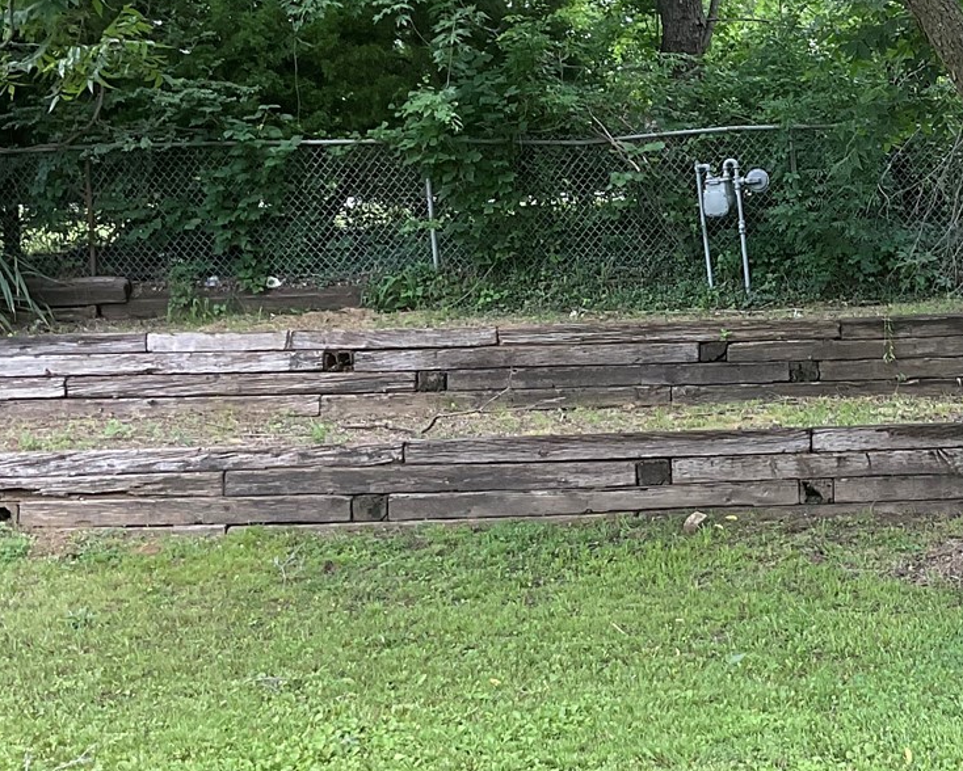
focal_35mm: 74
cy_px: 256
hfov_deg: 24.5
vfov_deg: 20.6
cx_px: 962
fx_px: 2110
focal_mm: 3
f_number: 1.8
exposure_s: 1/122
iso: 32
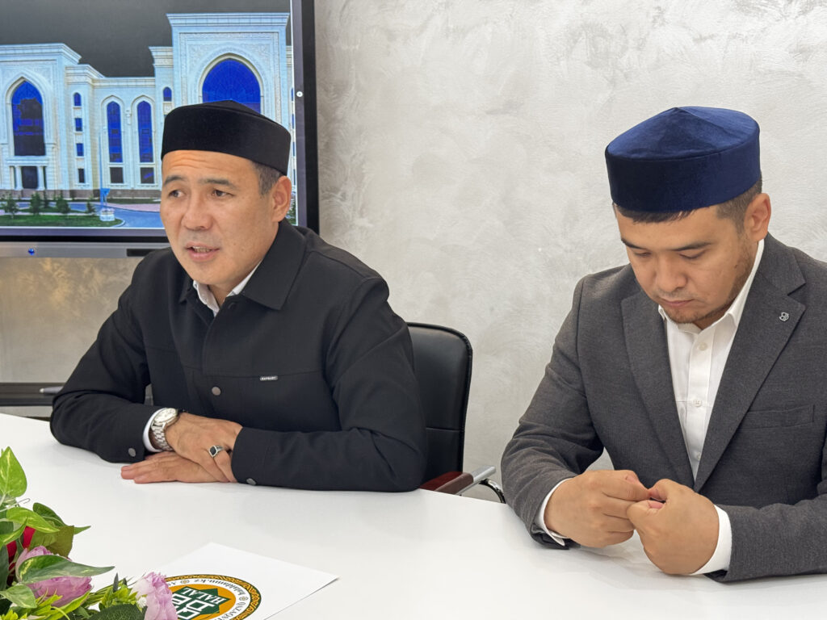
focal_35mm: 48
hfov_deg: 39.7
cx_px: 414
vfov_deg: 30.3
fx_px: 1147
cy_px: 310
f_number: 1.78
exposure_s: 1/50
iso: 250
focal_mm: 6.76
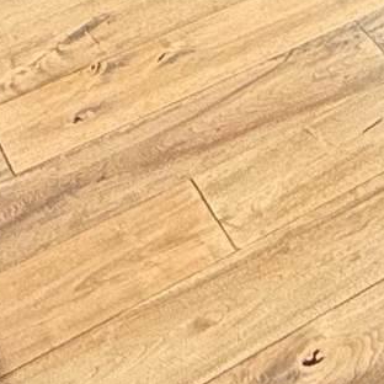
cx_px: 1025
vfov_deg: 10.3
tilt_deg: -6.8
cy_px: -764
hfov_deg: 11.1
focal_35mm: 122
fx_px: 1531
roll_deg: -0.6
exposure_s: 1/168
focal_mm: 2.22
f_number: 2.2
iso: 64
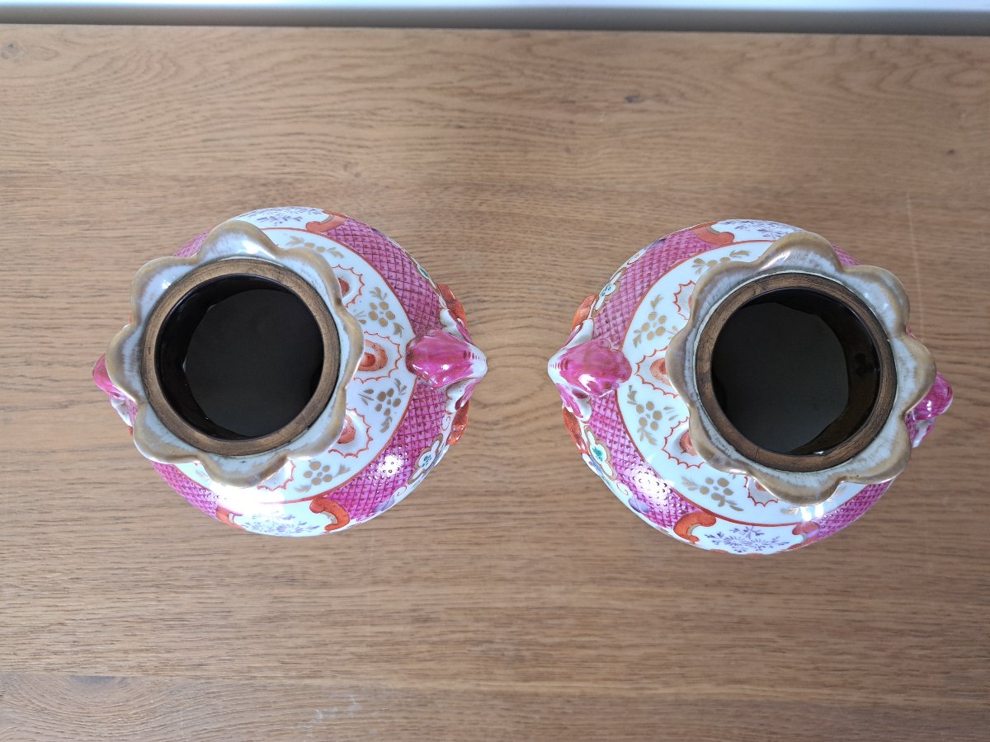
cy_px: 371
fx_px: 686
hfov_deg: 71.6
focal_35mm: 24
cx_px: 495
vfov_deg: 56.8
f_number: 1.8
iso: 200
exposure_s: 1/50
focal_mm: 5.23
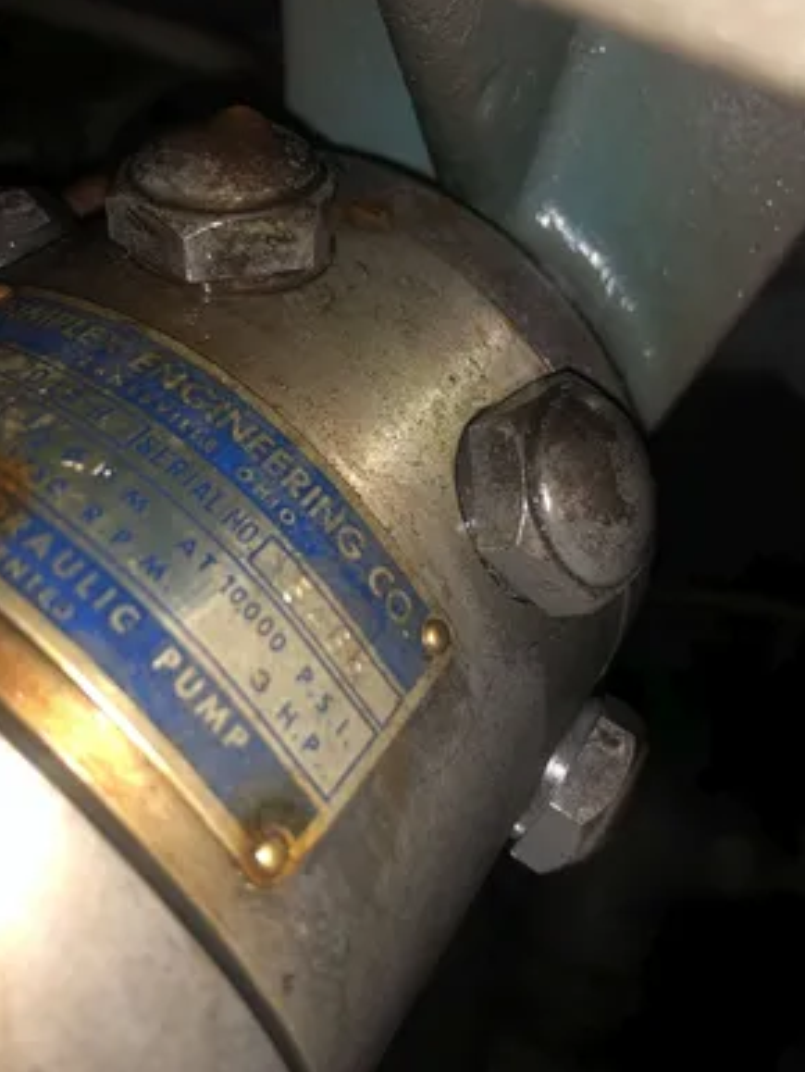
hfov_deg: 48.3
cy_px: 519
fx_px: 898
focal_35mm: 29
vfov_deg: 61.6
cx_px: 411
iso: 25
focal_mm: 4
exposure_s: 1/35
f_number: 1.8
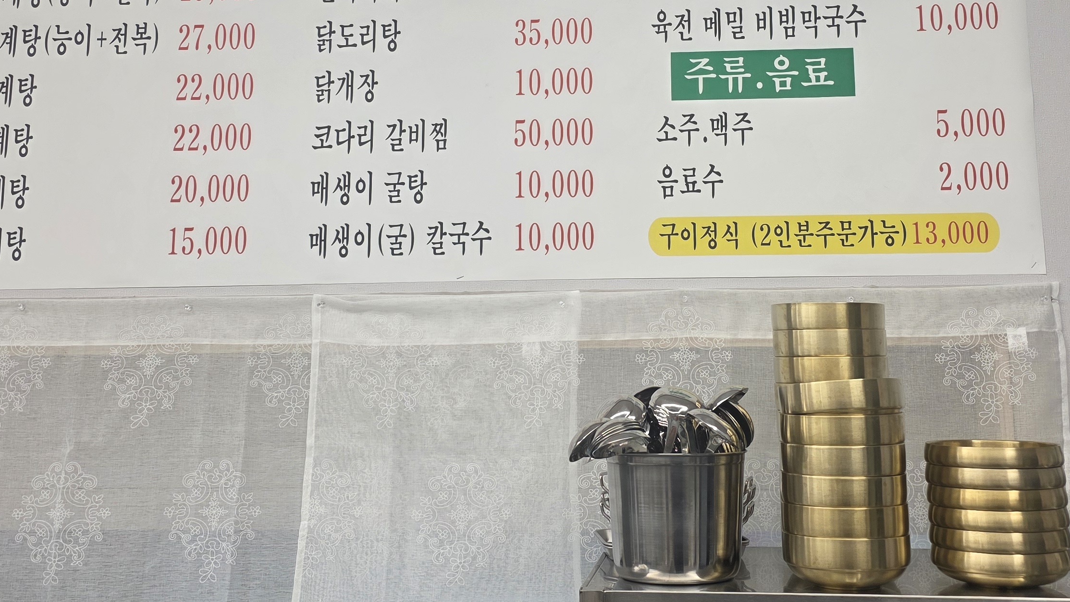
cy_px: 144
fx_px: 1277
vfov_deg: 26.2
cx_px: 573
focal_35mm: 45
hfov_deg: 45.4
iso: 64
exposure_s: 1/120
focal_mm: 6.3
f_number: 1.7
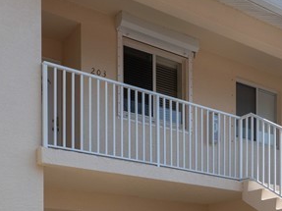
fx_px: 415
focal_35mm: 51
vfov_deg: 26.1
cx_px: 138
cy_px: 239
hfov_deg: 37.5
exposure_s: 1/320
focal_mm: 14
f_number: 11
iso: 160
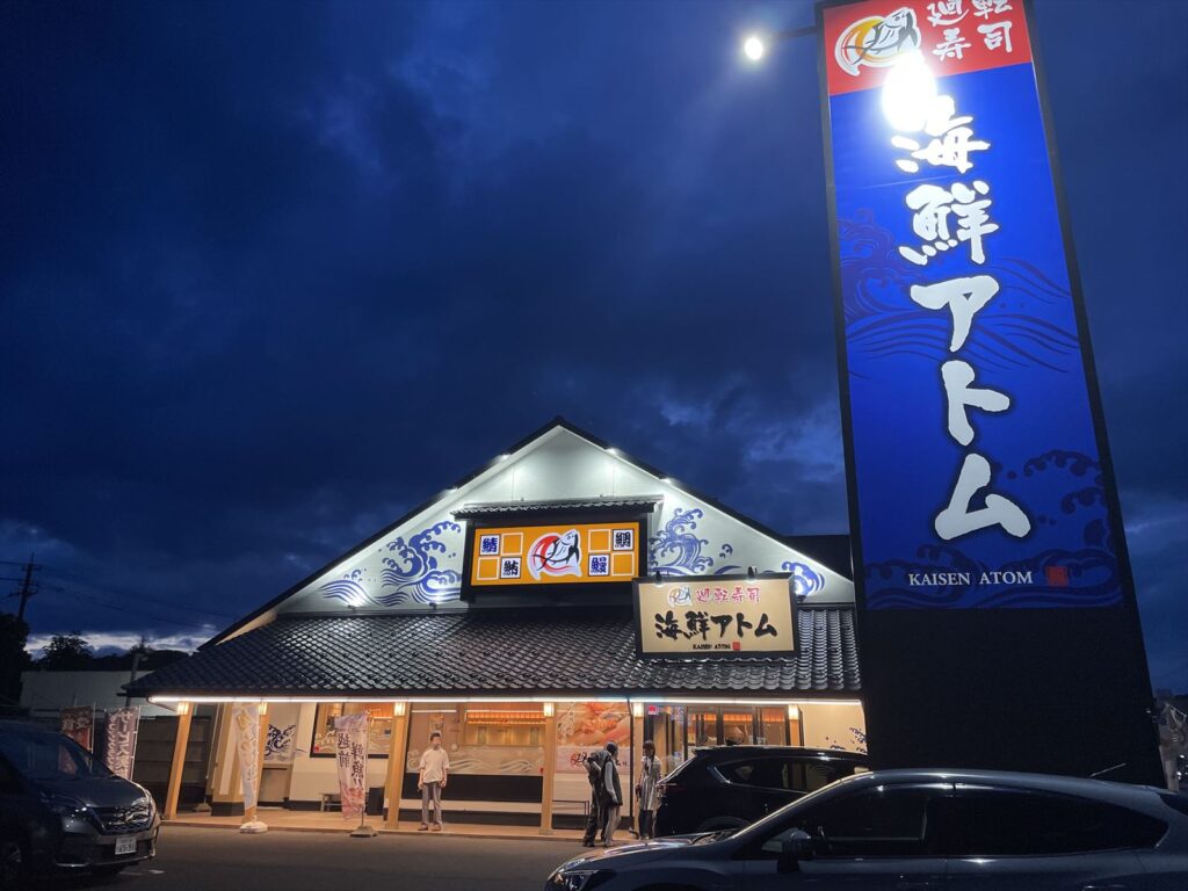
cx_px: 594
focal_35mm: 26
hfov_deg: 67.3
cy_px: 446
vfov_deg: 53.1
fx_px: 892
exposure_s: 1/120
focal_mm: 4.2
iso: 80
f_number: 1.6
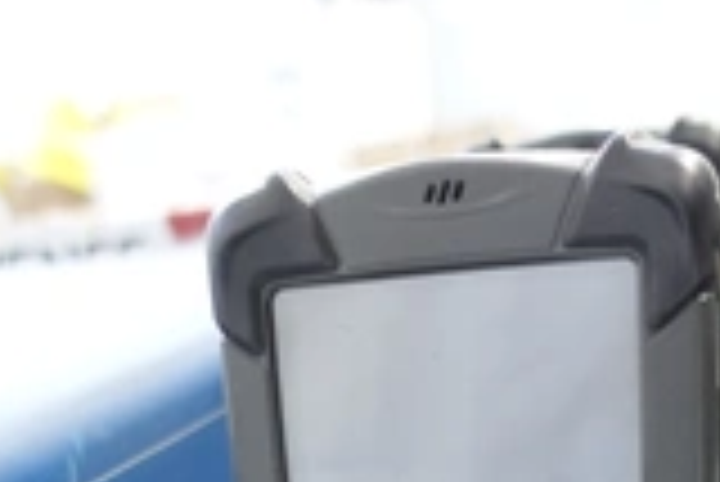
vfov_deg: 17.8
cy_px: 887
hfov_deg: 32.9
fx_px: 1201
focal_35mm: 60
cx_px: 506
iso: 800
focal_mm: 8.8
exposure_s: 1/30
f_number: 1.8
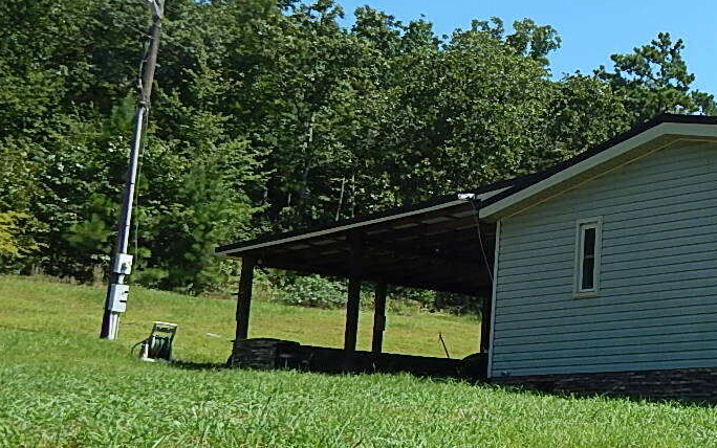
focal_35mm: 57
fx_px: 1114
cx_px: 798
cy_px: 257
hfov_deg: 31.5
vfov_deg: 22.7
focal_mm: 4
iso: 125
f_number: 6
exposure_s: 1/400
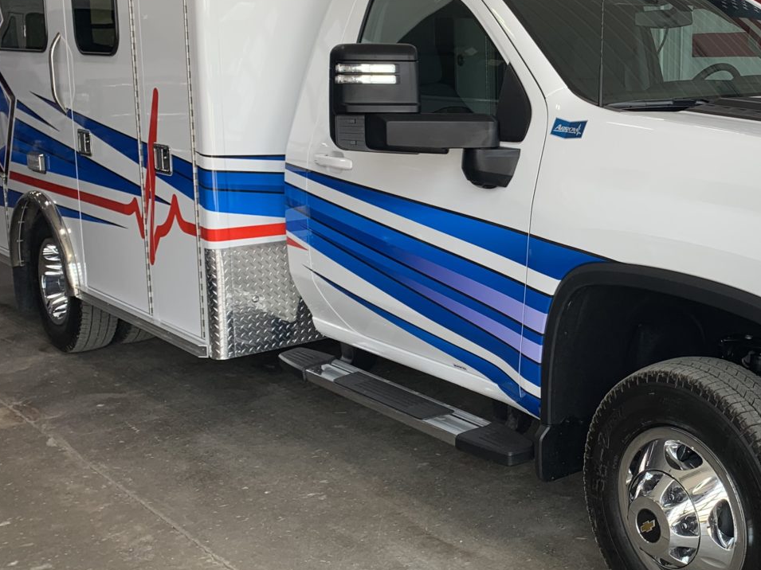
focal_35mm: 49
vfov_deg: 29.5
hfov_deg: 37.4
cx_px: 616
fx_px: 1077
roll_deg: -0.3
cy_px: 207
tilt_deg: -9.4
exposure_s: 1/179
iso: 25
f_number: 1.8
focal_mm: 4.25
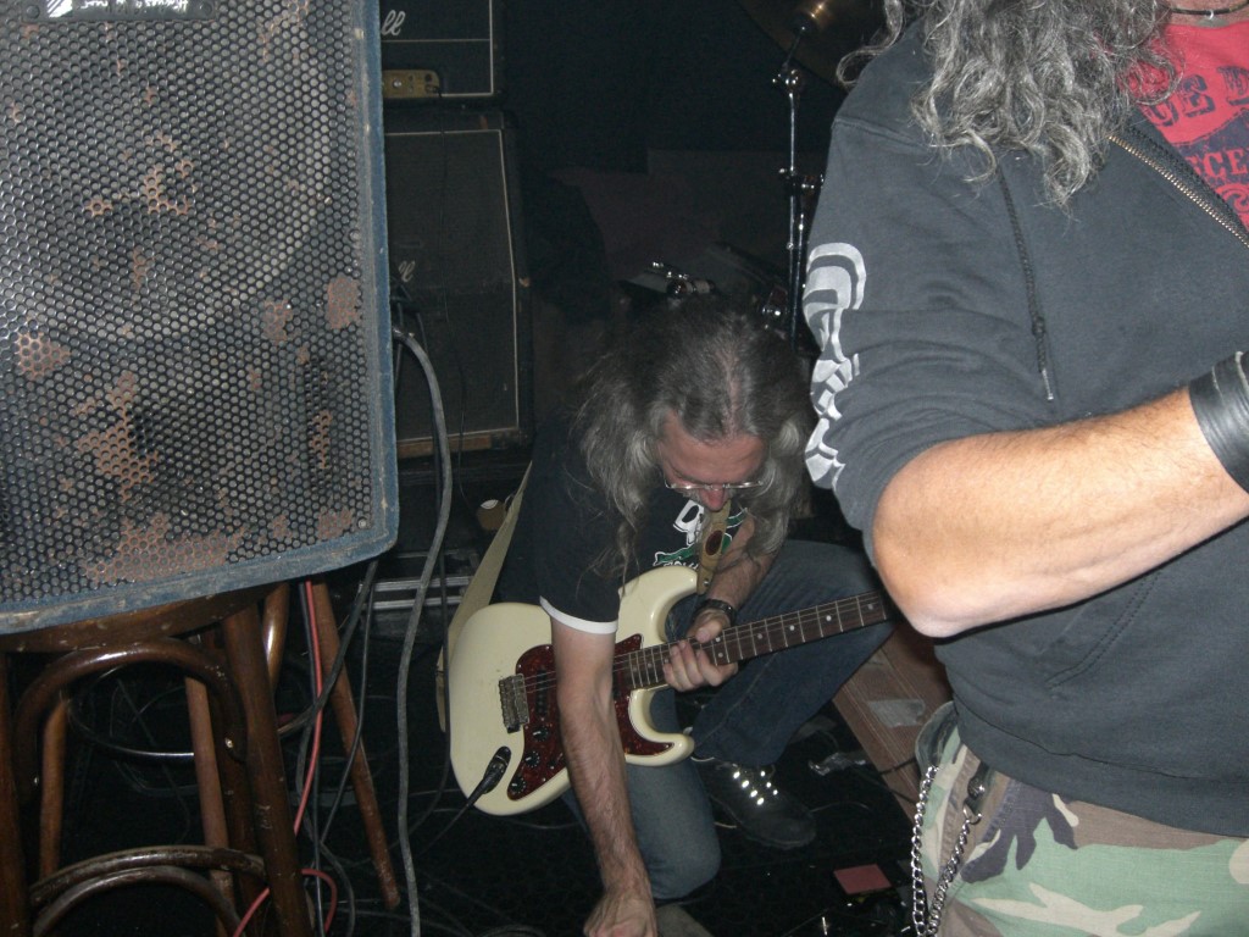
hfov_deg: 49.0
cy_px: 468
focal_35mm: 38
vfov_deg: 37.7
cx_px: 624
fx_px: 1371
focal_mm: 7.9
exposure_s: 1/60
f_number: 2.8
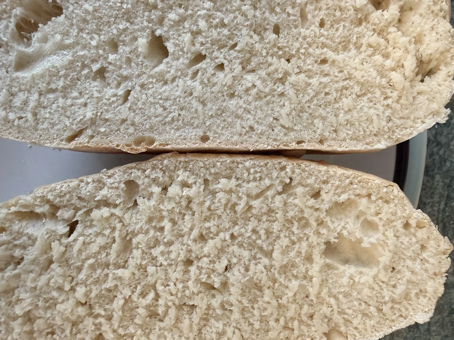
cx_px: 215
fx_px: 394
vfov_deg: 46.7
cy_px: 146
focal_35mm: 30
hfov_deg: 59.9
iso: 250
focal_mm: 2.22
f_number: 2.2
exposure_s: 1/50
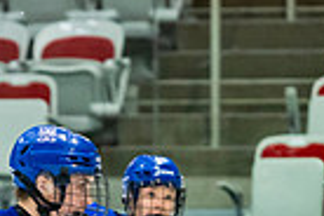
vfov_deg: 2.0
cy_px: 447
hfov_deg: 3.1
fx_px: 6039
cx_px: 50
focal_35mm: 671
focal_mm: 120
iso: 1600
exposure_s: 1/1000
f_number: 3.2
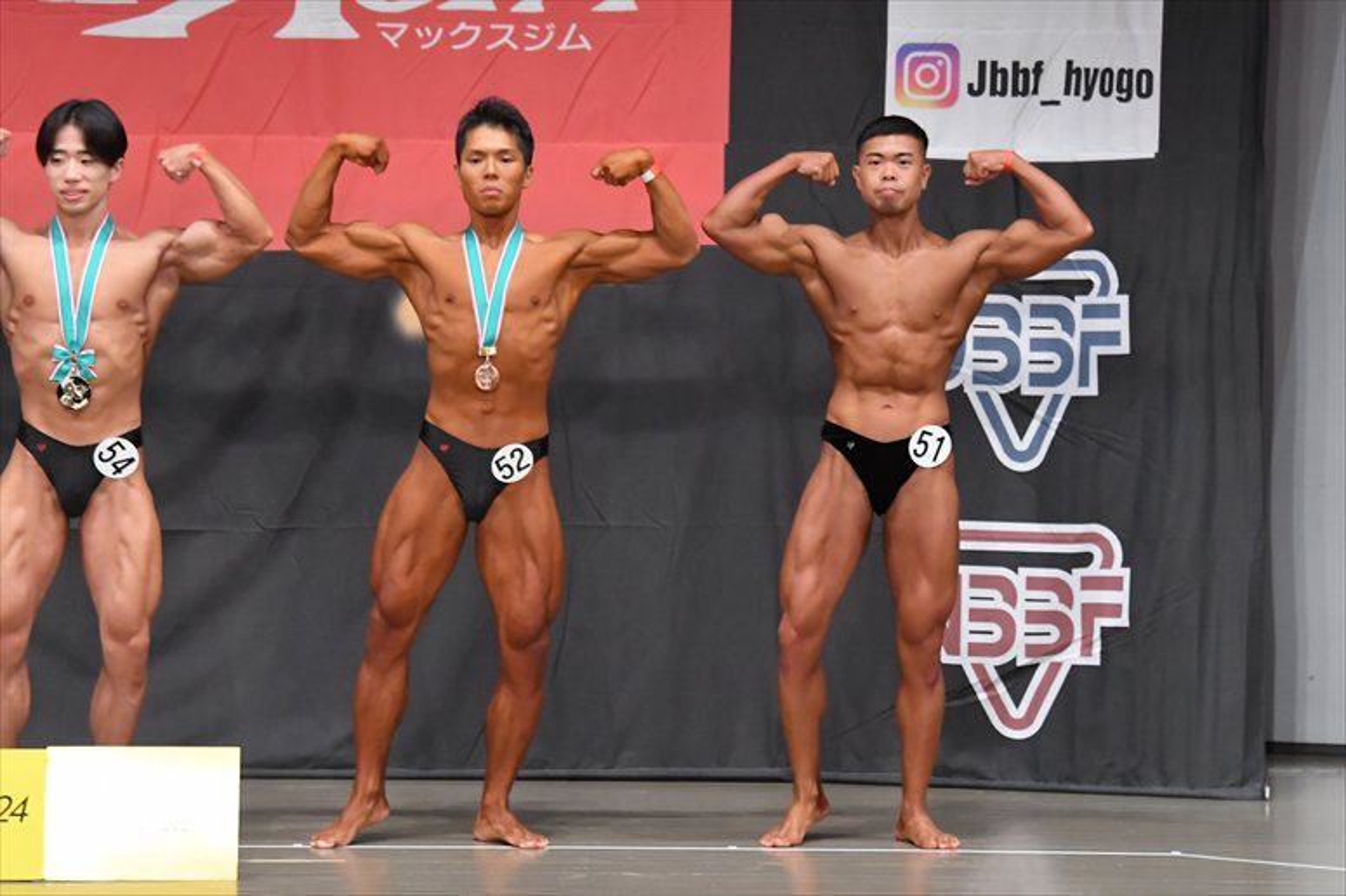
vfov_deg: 6.3
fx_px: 8110
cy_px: 448
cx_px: 673
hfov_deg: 9.5
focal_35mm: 217
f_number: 5.6
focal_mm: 145
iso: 6400
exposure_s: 1/400
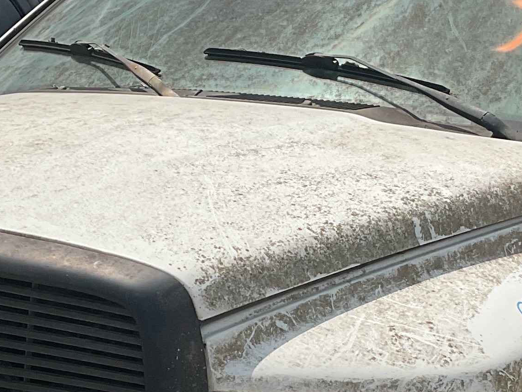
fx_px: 1553
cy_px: 364
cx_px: 270
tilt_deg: -10.8
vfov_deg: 14.2
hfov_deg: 19.1
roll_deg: -1.8
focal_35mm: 103
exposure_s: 1/3125
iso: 16
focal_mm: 3
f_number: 1.8
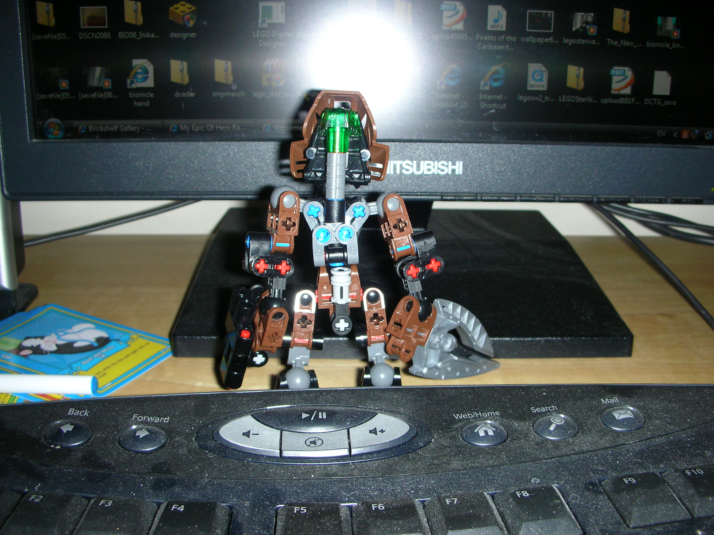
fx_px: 722
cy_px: 268
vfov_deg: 40.7
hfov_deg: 52.6
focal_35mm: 35
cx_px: 357
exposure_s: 1/60.1
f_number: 3
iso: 50
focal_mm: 5.8
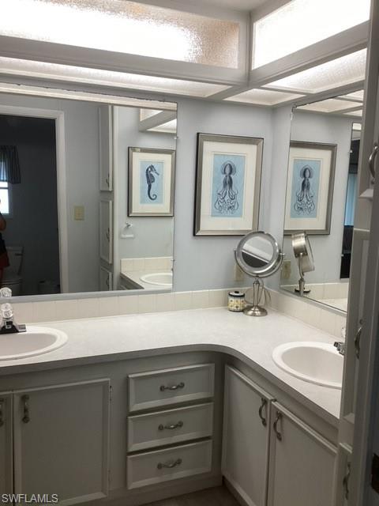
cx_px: 190
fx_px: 453
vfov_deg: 58.4
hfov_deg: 45.4
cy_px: 253
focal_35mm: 31
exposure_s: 1/60
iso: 64
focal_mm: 3.3
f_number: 2.4
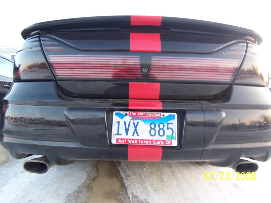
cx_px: 136
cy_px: 102
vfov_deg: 58.9
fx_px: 180
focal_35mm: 23
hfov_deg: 73.9
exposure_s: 1/30
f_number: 2.8
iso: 64
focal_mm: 3.8
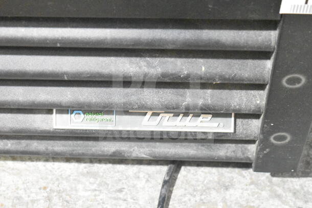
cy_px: 104
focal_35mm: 82
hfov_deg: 24.6
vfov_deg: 16.6
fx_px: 715
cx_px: 156
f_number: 5.6
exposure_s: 1/100
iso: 25600
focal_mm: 55
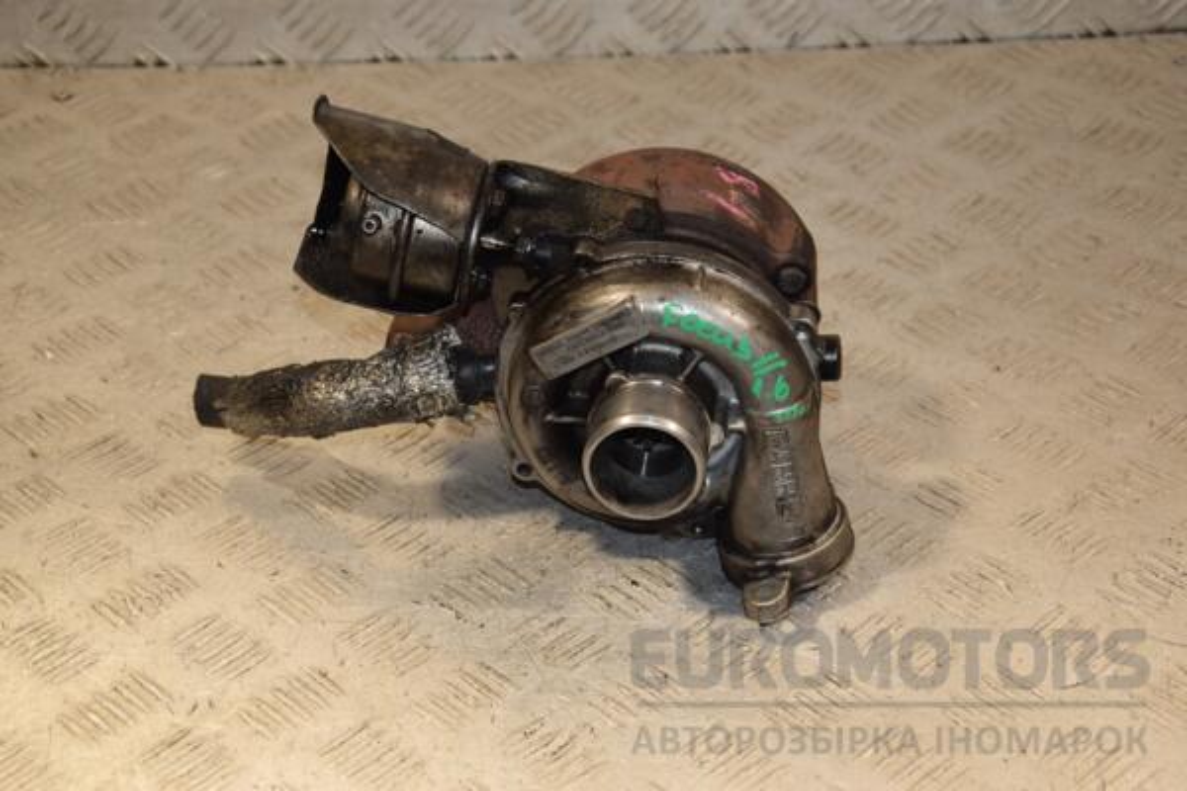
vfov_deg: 17.5
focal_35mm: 78
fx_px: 2572
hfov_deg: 26.0
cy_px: 396
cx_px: 594
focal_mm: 52
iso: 800
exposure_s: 1/200
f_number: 6.3
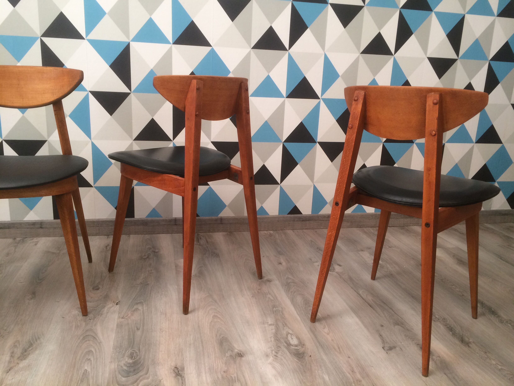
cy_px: 193
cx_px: 257
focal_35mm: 29
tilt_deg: -15.7
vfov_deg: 48.2
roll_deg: -3.7
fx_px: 431
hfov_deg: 61.7
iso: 64
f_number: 2.2
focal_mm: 4.15
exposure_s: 1/33
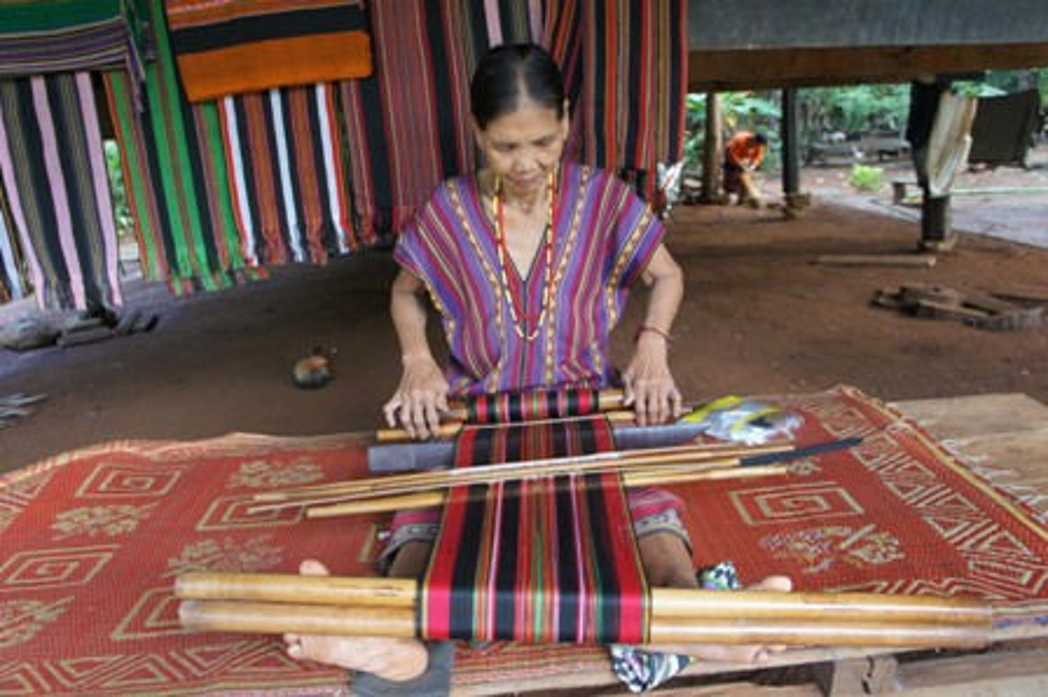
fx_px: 829
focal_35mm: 28
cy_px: 348
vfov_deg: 45.6
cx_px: 524
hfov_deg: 64.6
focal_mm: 19
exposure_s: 1/30
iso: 500
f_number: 3.5
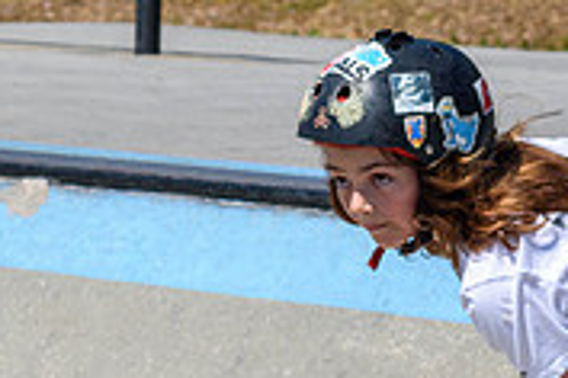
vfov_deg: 4.0
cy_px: 261
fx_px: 5427
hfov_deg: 6.0
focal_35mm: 344
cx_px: 327
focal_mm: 70
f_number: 8
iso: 200
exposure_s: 1/1000
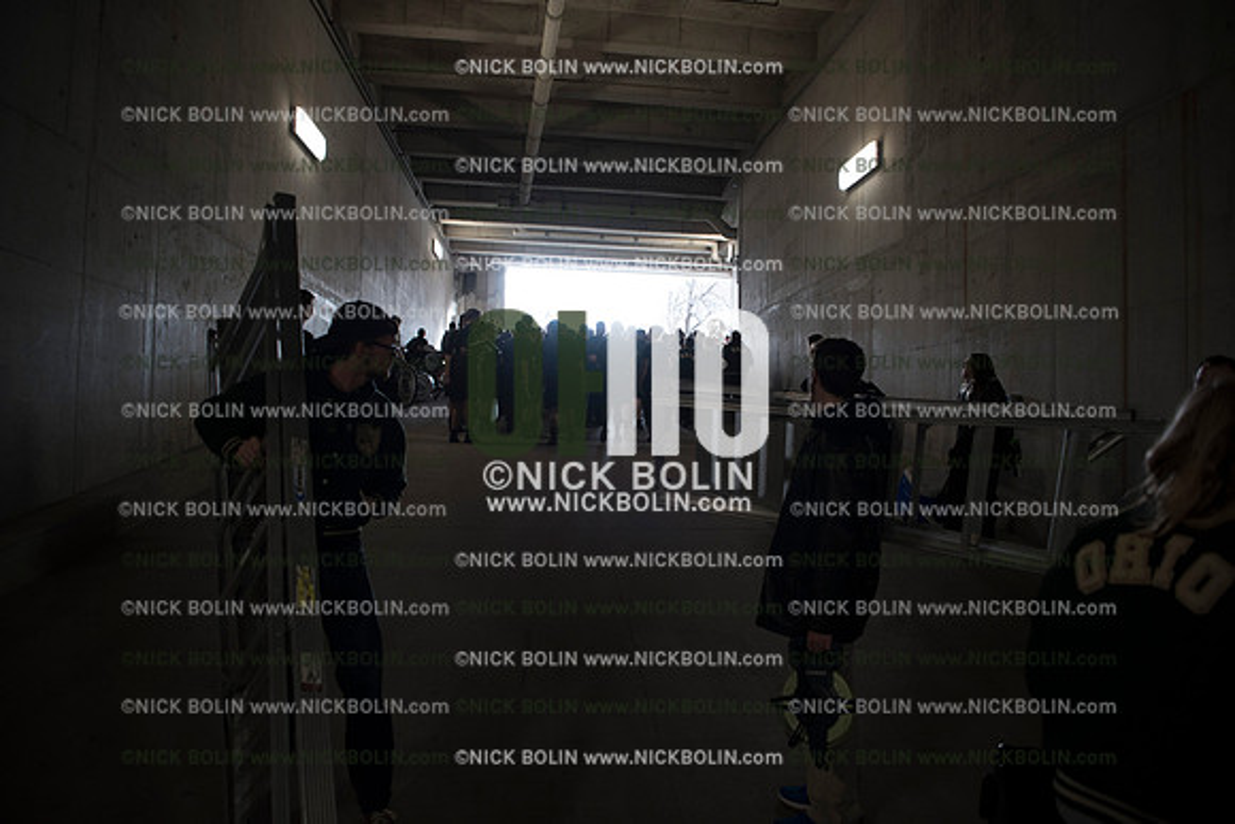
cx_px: 618
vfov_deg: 53.2
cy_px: 412
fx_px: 823
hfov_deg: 73.7
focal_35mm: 24
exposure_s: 1/200
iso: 640
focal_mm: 24
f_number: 3.2
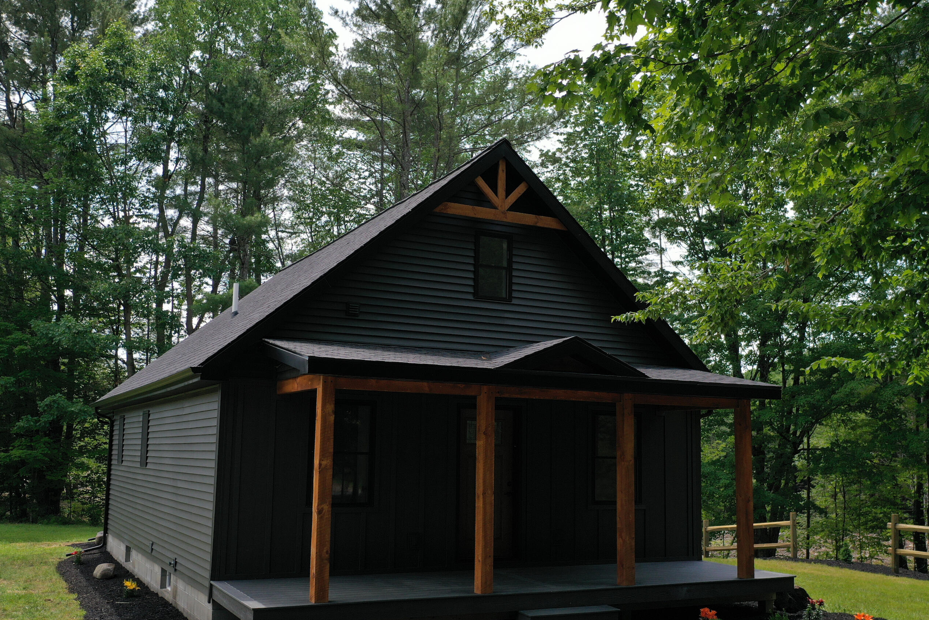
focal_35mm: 33
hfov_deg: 57.2
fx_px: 852
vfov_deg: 39.9
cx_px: 481
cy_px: 344
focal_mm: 10.26
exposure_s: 1/50
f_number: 3.2
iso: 100
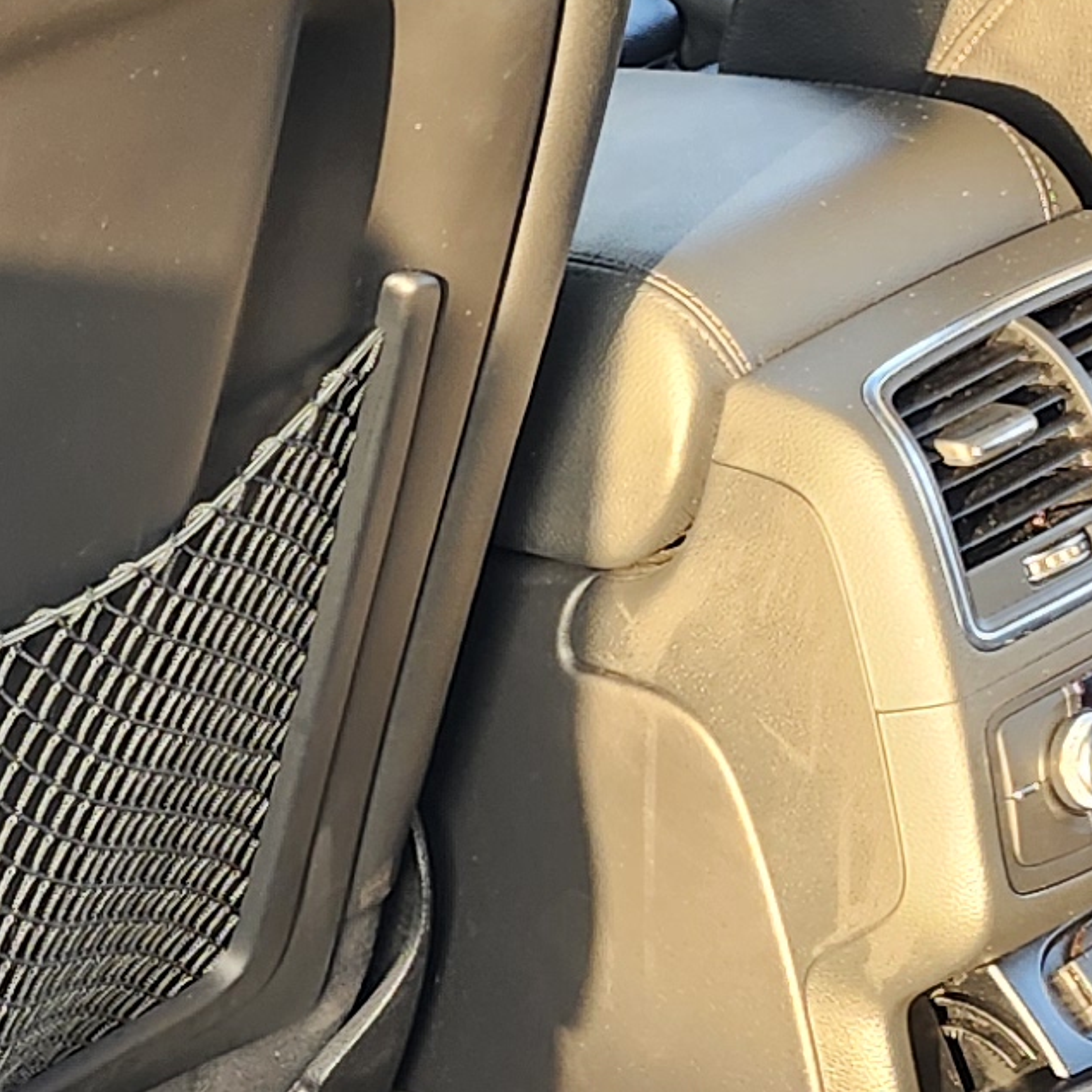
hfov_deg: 13.6
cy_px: 631
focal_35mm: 128
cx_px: 351
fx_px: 4568
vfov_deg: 13.6
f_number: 1.8
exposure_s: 1/120
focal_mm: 5.54
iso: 160
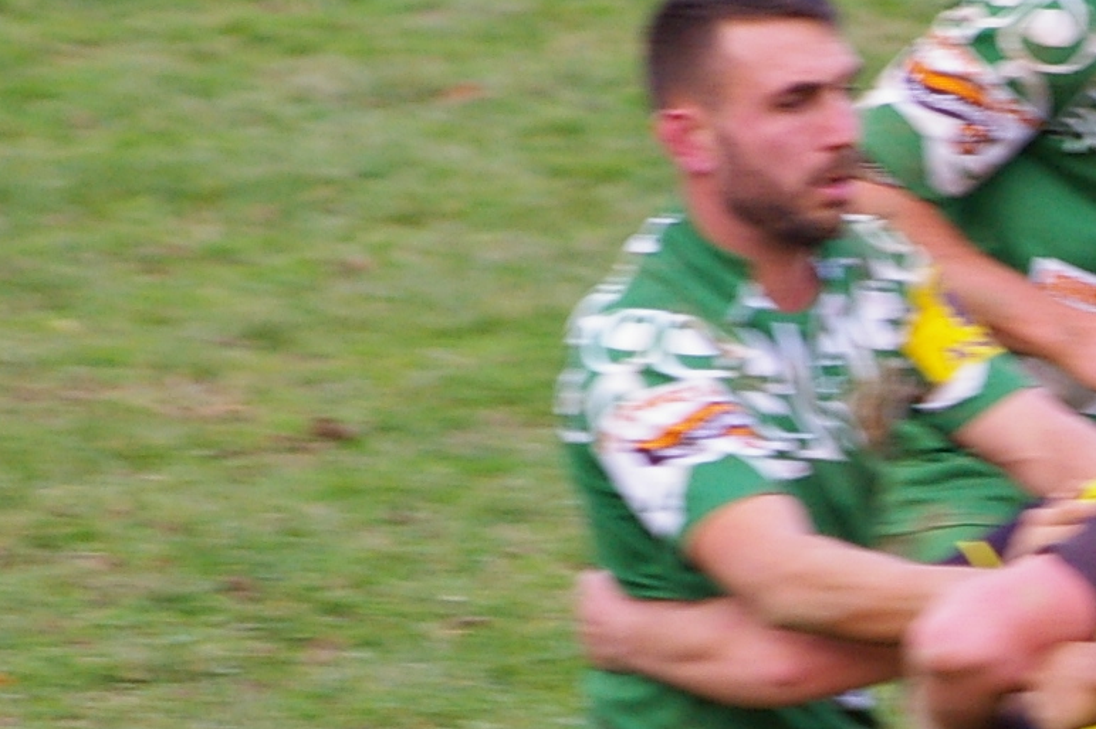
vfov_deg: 1.2
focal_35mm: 1110
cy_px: 709
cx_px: 1755
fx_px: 33777
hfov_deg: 1.9
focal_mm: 190
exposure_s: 1/180
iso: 400
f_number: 6.7
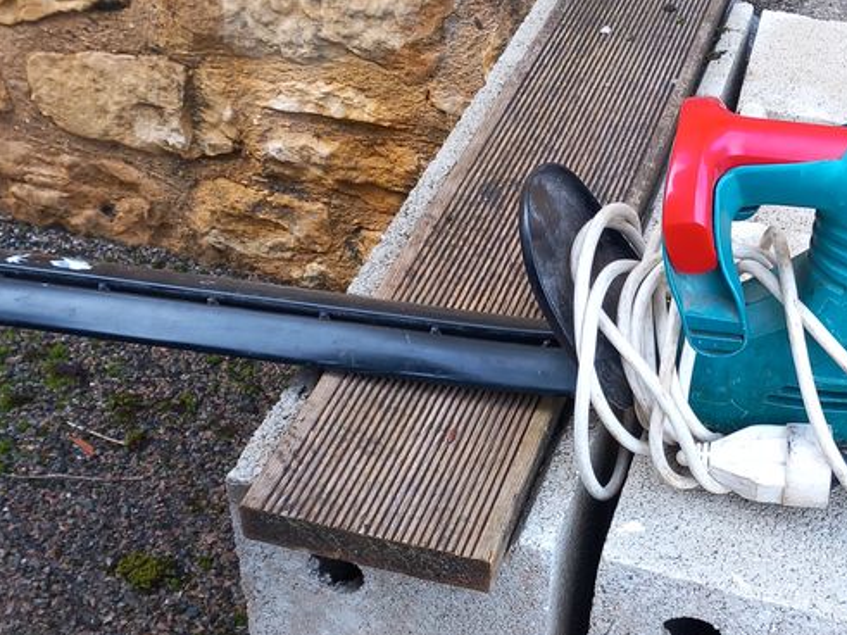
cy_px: 480
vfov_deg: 26.2
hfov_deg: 34.6
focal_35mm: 55
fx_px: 1345
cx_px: 573
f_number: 1.8
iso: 50
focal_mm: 4
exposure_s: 1/50
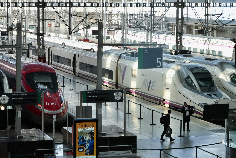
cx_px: 118
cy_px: 79
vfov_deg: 11.4
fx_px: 787
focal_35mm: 120
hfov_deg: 17.1
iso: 3200
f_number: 6.3
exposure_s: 1/640
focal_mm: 120
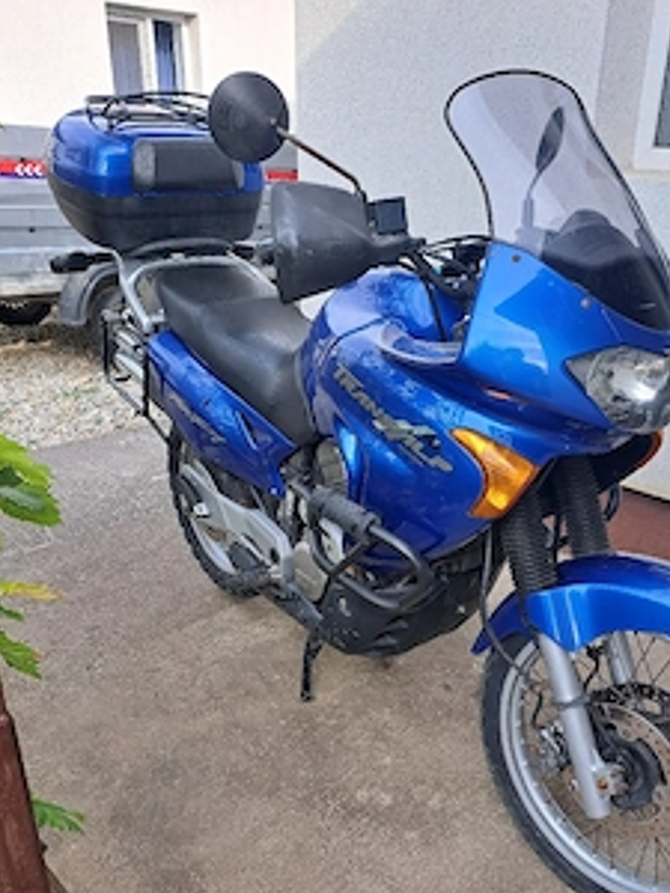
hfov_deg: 43.9
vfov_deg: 56.1
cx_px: 411
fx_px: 826
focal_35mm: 32
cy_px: 566
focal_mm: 5.23
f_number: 1.8
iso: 50
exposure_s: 1/303
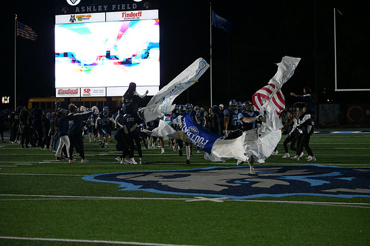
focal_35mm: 74
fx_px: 760
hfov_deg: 27.4
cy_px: 119
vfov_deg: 18.4
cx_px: 191
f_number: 2.8
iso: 12800
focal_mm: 70
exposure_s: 1/8000
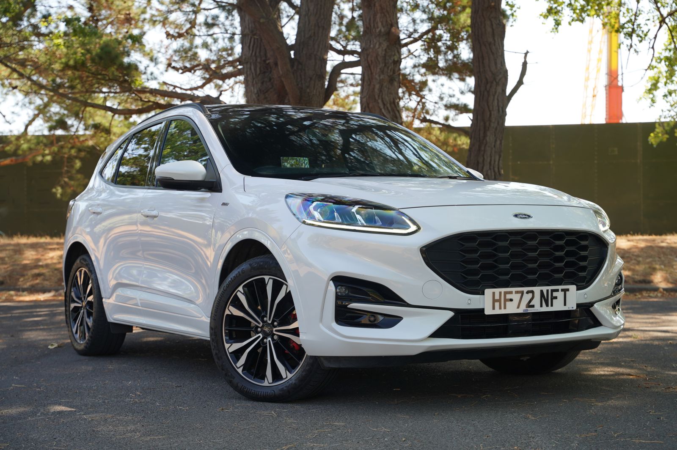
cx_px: 338
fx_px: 1065
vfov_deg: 23.9
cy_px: 225
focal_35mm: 57
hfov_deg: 35.3
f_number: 4.5
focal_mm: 56.7
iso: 100
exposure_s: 1/80
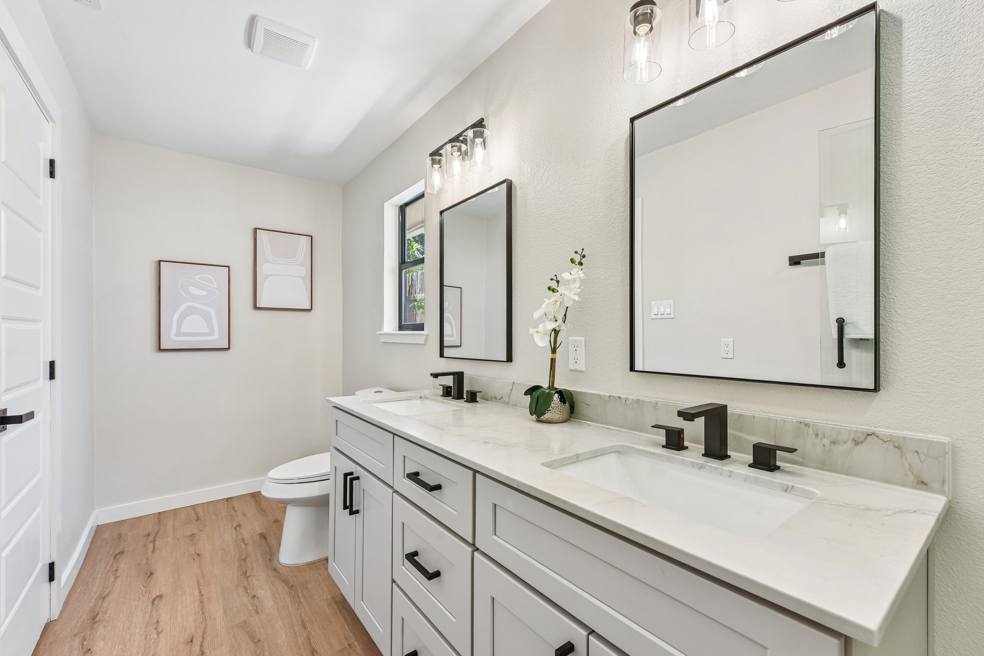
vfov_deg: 77.3
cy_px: 328
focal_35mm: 15
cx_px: 492
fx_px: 410
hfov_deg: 100.4
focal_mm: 15
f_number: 8
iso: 125
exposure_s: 1/15
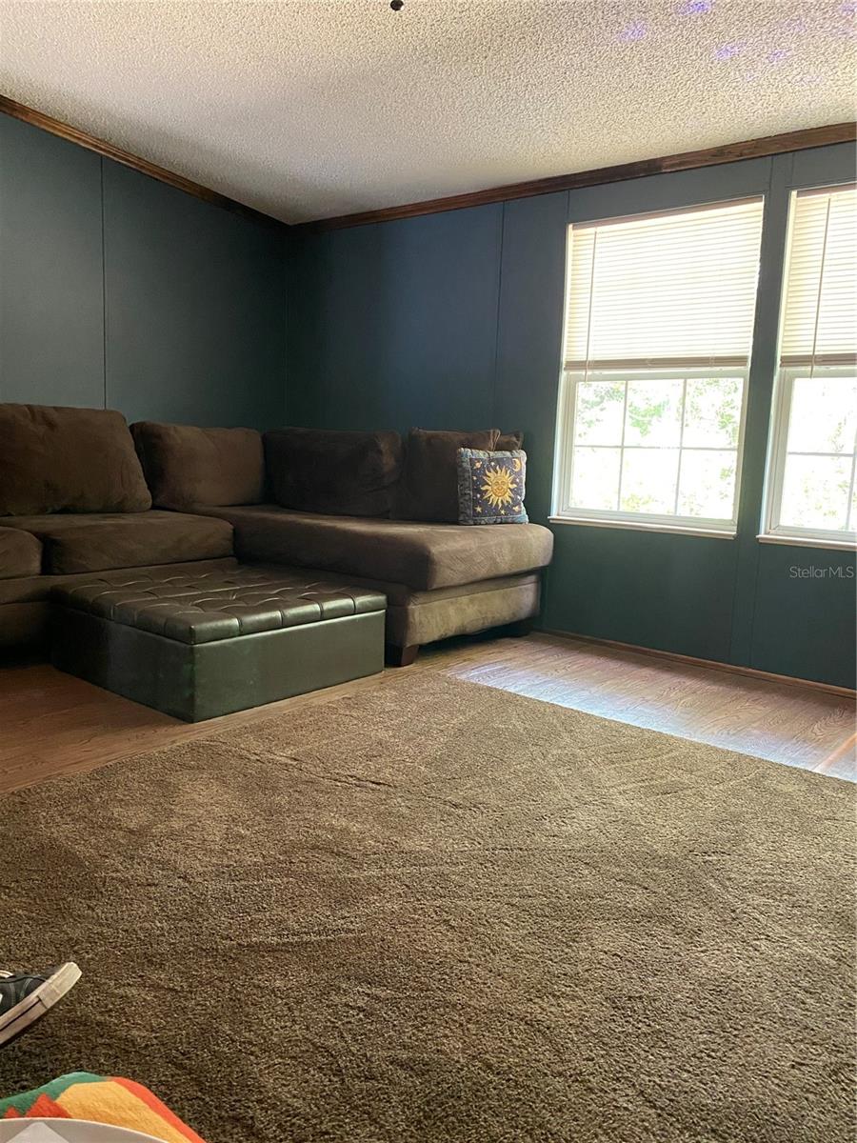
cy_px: 572
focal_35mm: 26
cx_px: 428
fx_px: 858
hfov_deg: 53.1
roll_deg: -2.1
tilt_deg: -8.9
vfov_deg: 67.3
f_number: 1.8
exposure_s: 1/52
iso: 500
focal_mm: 4.25
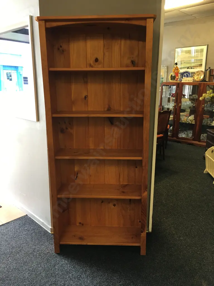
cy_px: 143
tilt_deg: -11.7
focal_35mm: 29
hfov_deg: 48.2
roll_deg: -0.7
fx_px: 239
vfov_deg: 61.7
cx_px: 107
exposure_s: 1/33
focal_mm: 4.15
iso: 50
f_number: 2.2
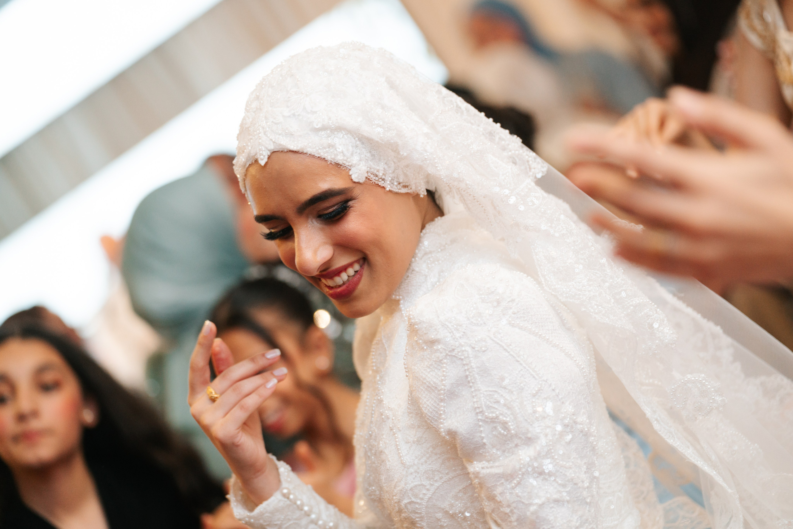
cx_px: 396
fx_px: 2633
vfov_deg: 11.5
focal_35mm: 120
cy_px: 264
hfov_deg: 17.1
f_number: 2.8
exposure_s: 1/250
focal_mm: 119
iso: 800
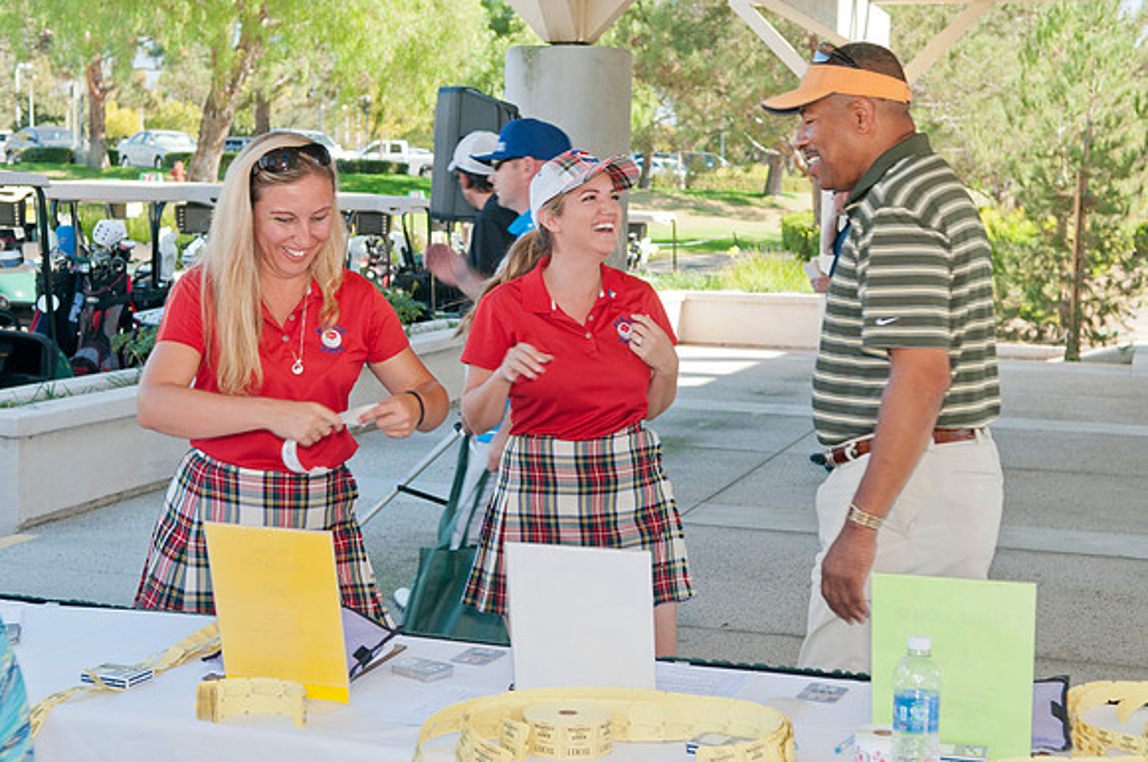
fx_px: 1815
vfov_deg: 23.7
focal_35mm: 57
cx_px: 574
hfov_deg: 35.1
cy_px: 381
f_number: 5
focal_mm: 38
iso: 200
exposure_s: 1/60
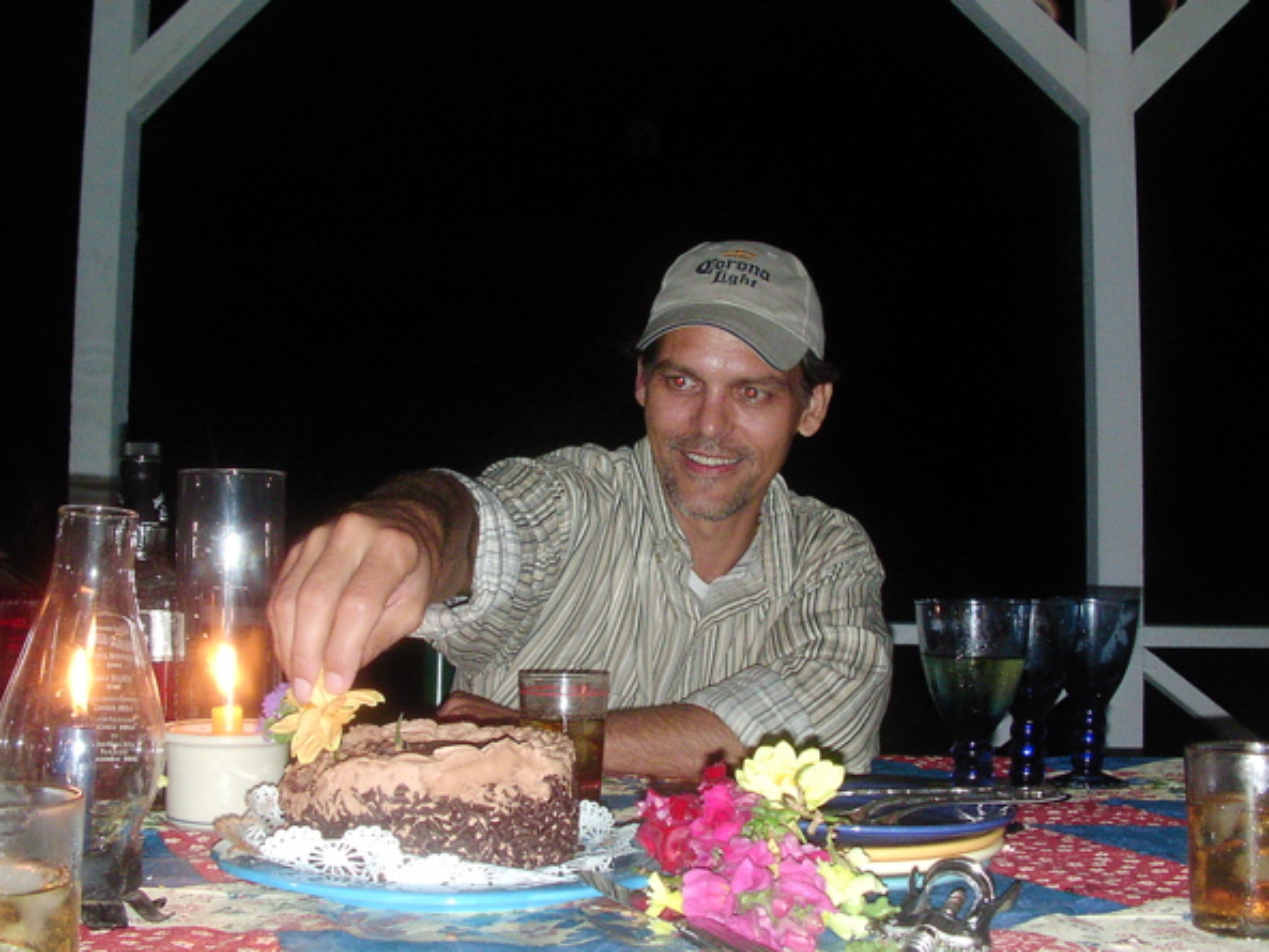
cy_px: 445
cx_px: 601
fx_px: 1503
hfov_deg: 45.7
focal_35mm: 41
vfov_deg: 35.1
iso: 200
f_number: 3.5
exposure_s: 1/30
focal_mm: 5.8
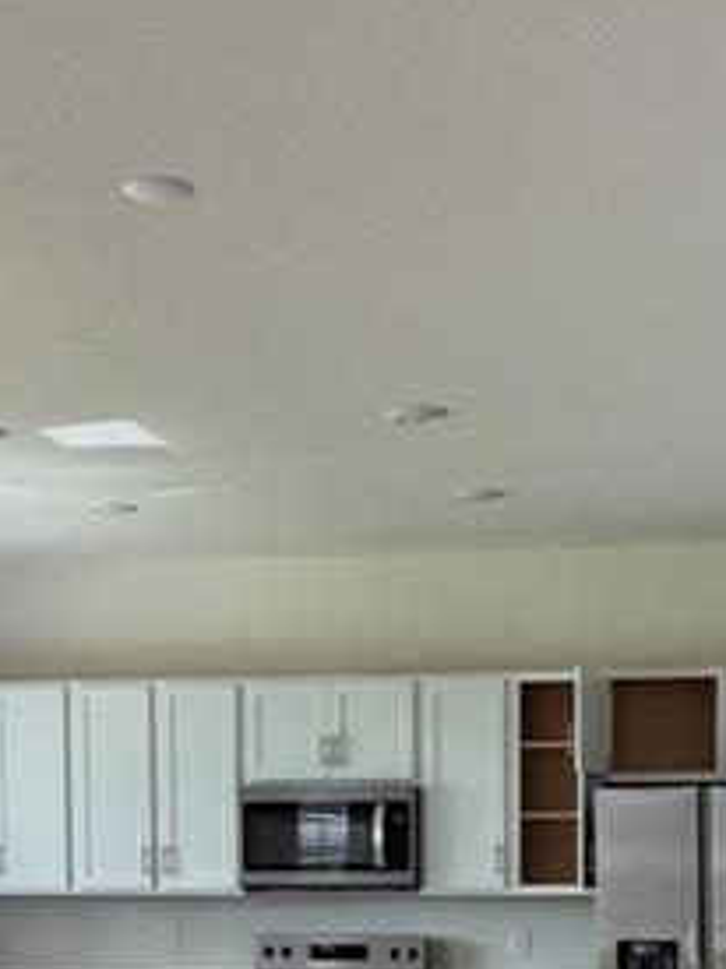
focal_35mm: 67
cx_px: 419
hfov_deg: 21.9
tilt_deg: -1.4
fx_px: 1875
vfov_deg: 27.6
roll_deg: -0.3
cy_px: 920
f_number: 1.78
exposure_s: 1/268
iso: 100
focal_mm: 6.76
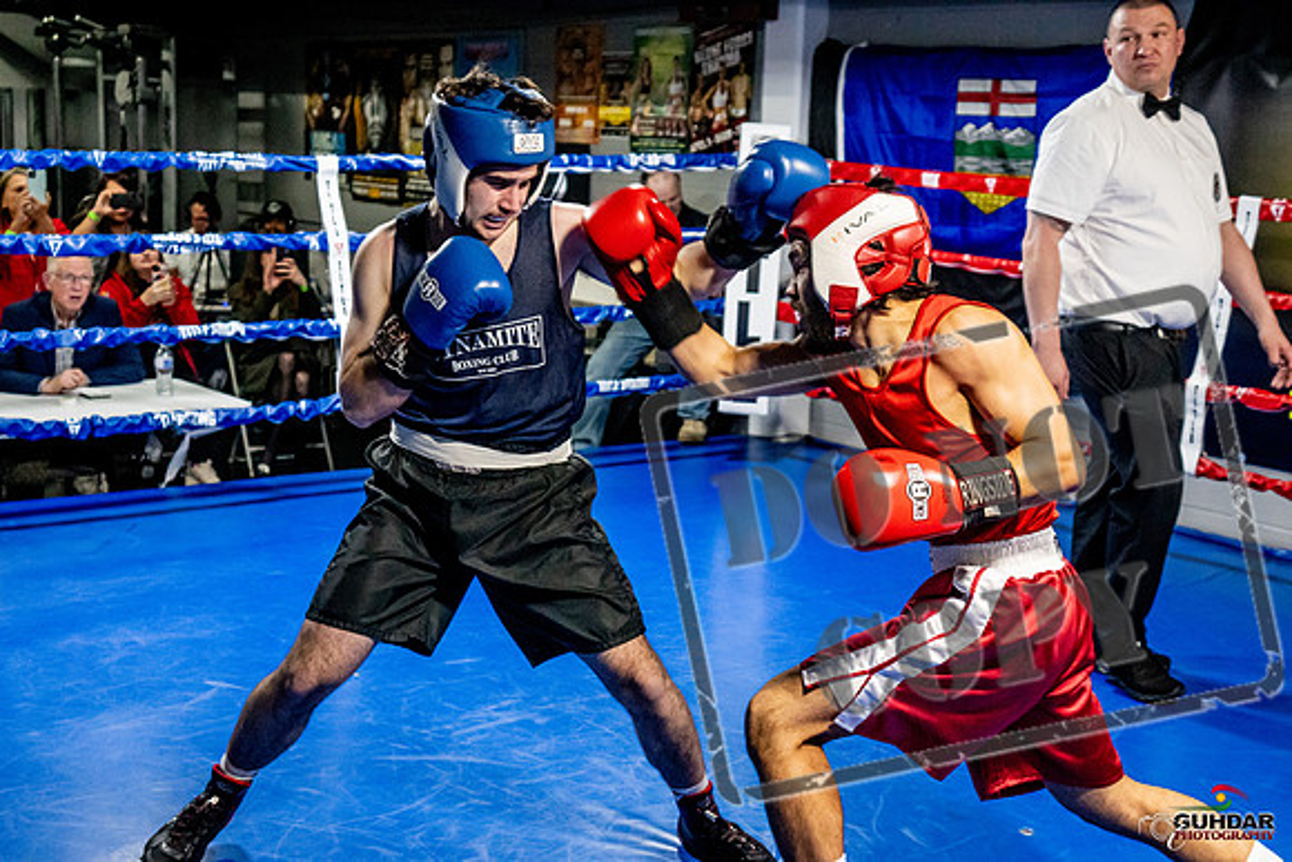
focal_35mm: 52
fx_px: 1867
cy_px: 431
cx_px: 646
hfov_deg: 38.2
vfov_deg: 26.0
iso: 5000
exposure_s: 1/800
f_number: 2.8
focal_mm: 35
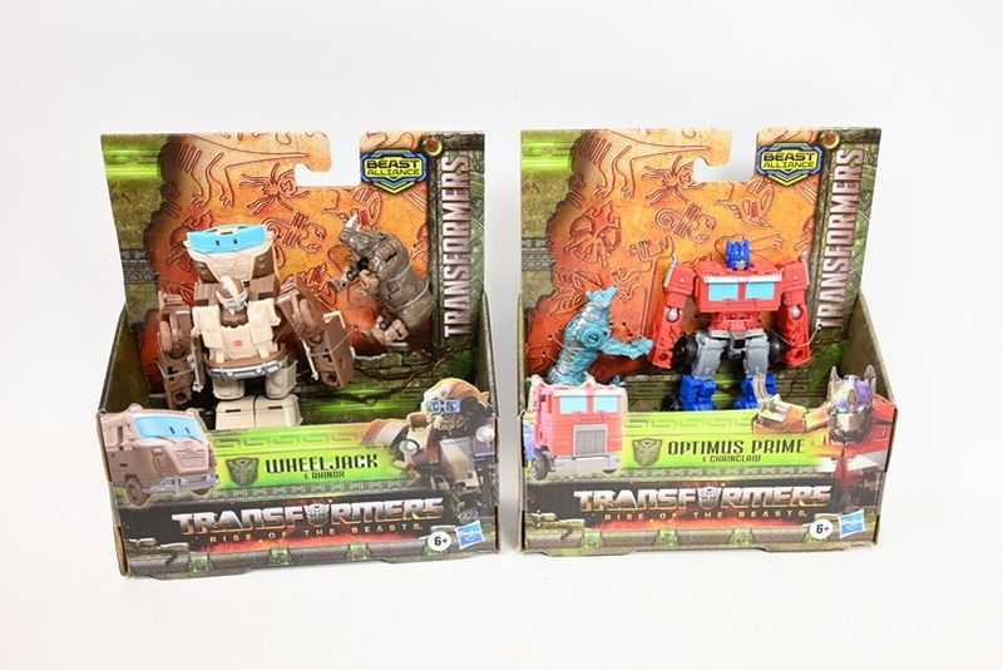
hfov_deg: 61.9
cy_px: 335
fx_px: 836
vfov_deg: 43.6
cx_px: 502
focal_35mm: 30
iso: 450
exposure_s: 1/125
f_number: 3.8
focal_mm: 20
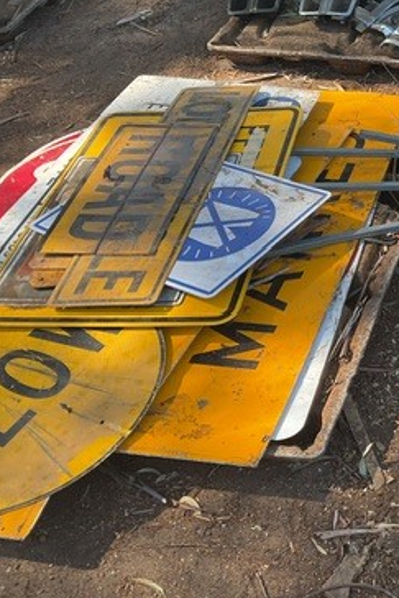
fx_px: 880
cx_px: 494
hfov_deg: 23.1
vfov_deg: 37.4
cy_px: 248
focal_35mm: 53
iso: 16
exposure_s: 1/355
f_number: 1.8
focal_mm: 3
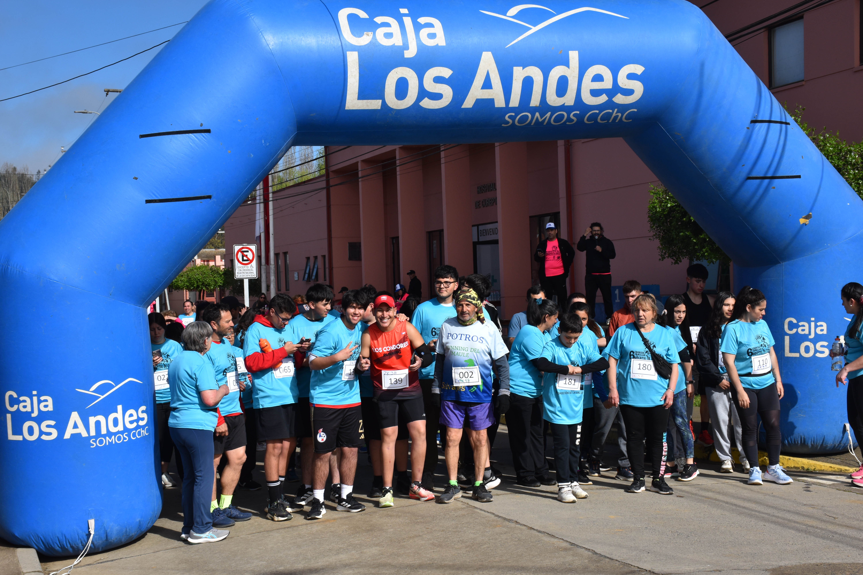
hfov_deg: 35.1
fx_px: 1366
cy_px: 288
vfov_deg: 23.8
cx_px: 432
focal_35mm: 57
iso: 200
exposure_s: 1/400
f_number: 10
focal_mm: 38
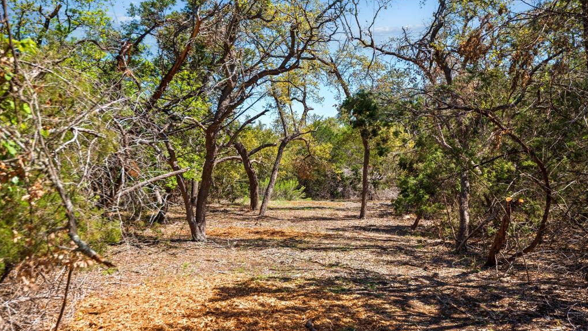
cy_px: 167
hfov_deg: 54.0
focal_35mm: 37
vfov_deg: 32.0
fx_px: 577
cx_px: 295
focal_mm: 35
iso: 200
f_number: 9
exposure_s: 1/160
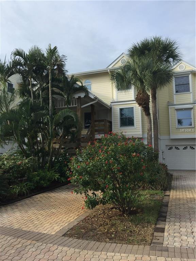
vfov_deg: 61.7
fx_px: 219
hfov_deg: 48.2
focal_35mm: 29
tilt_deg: +7.2
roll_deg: +0.8
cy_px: 130
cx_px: 98
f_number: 2.2
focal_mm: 4.15
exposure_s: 1/1236
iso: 32
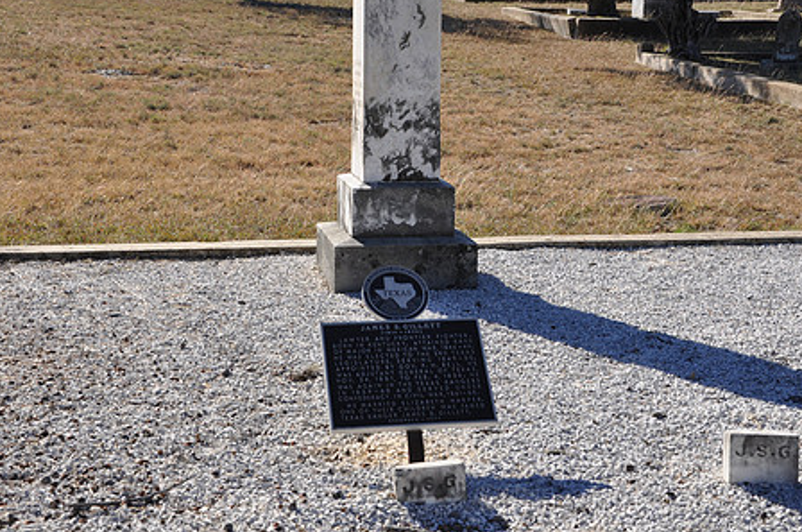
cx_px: 412
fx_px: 1468
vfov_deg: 20.5
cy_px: 191
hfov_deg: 30.6
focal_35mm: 66
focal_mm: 34
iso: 200
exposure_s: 1/200
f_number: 7.1
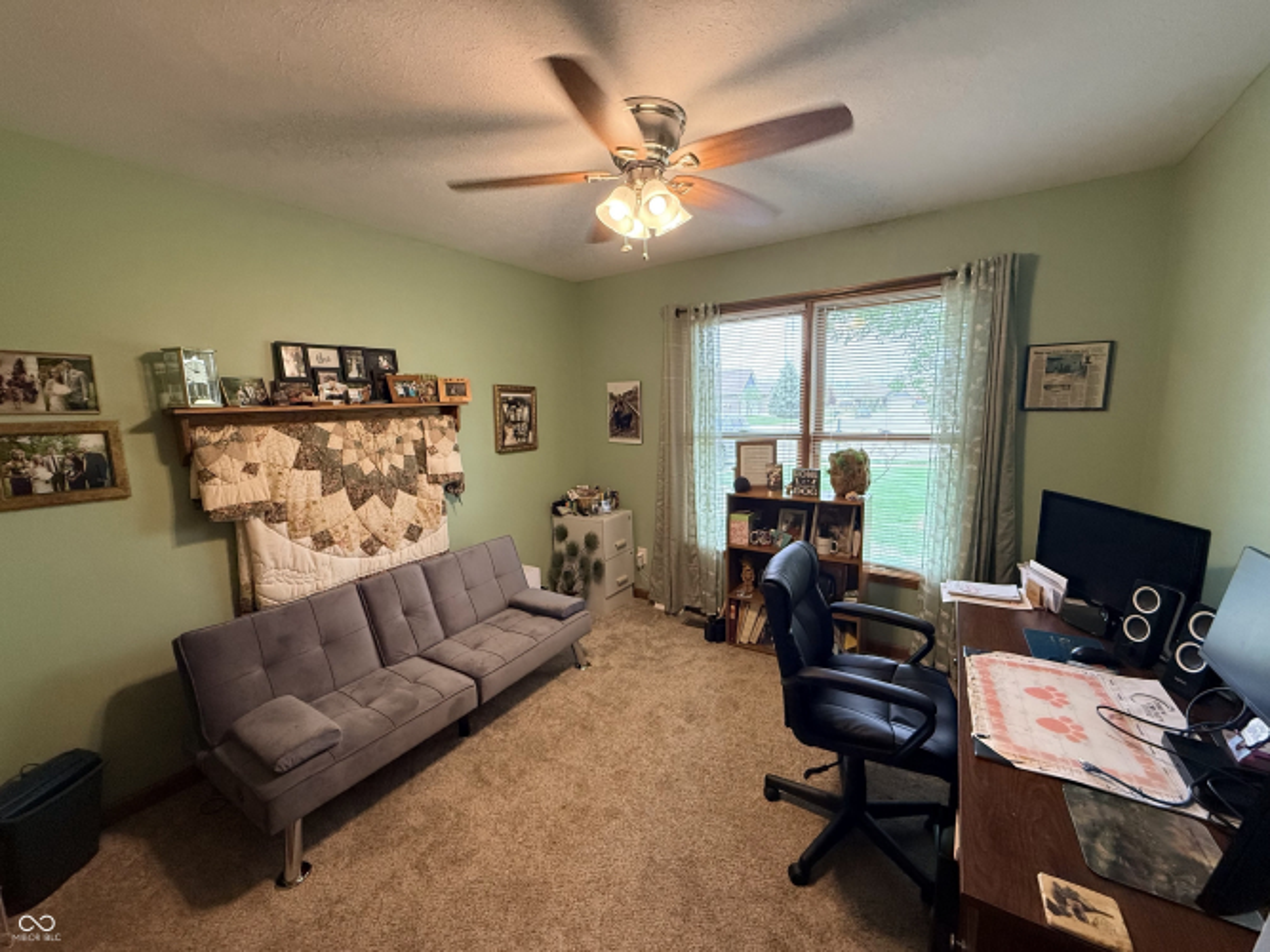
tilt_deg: -6.7
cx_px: 635
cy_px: 476
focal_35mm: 14
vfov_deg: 85.7
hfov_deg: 102.1
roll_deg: +1.2
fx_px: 514
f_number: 2.2
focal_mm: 2.22
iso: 400
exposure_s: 1/120
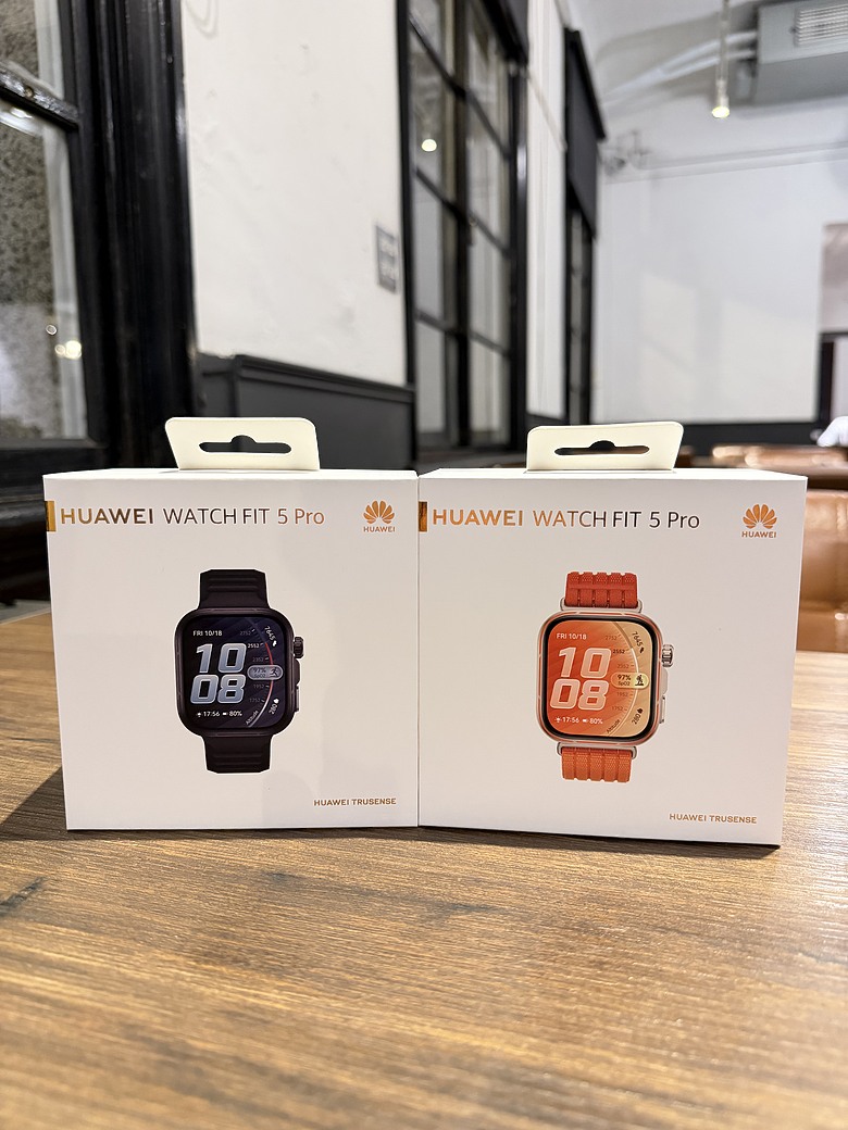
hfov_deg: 56.8
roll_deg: +0.8
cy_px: 565
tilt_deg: -8.5
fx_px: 784
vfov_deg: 71.6
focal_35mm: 24
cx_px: 424
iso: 500
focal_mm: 6.76
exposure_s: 1/60
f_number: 1.78
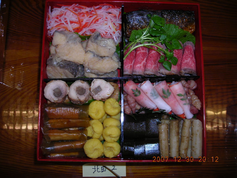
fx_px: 260
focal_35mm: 38
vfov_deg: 37.7
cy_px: 89
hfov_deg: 49.0
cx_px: 118
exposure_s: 1/60.1
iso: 50
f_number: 3.2
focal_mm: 6.3
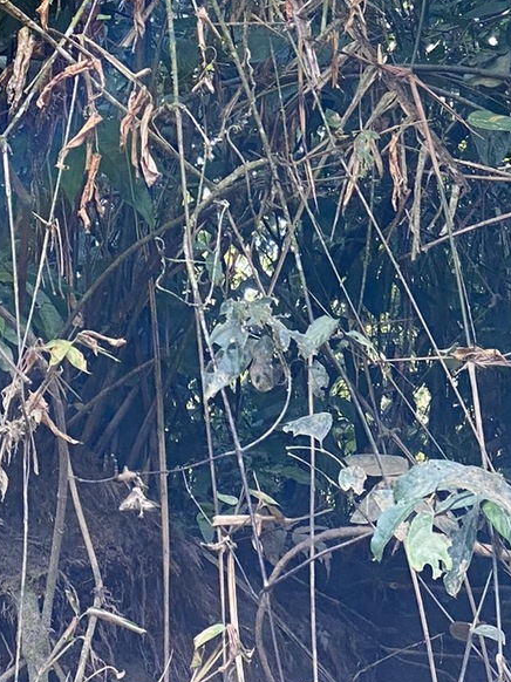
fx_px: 2817
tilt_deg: +24.7
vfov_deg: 13.3
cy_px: -213
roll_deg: -2.9
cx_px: 16
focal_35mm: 143
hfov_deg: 10.3
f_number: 2
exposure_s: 1/122
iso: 50
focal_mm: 6
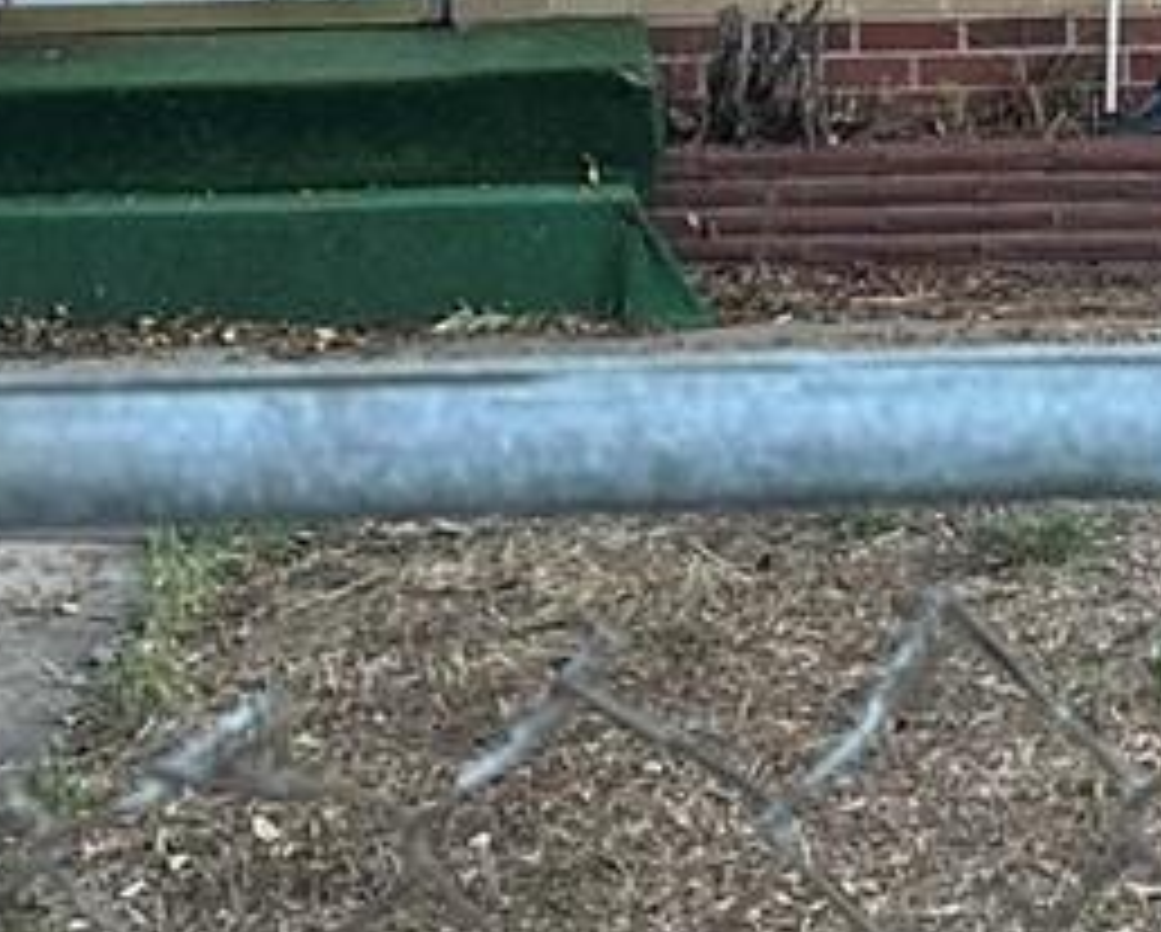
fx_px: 4988
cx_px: 1152
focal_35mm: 145
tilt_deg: +5.9
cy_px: -891
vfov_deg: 9.9
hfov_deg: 13.1
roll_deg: +0.6
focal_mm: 6.86
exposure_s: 1/120
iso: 160
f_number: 1.78
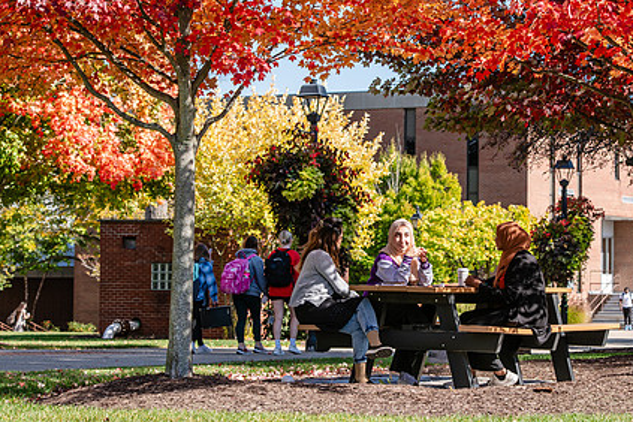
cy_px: 194
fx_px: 2075
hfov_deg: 17.3
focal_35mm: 118
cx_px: 404
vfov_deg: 11.6
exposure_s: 1/320
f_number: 6.3
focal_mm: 86
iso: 160
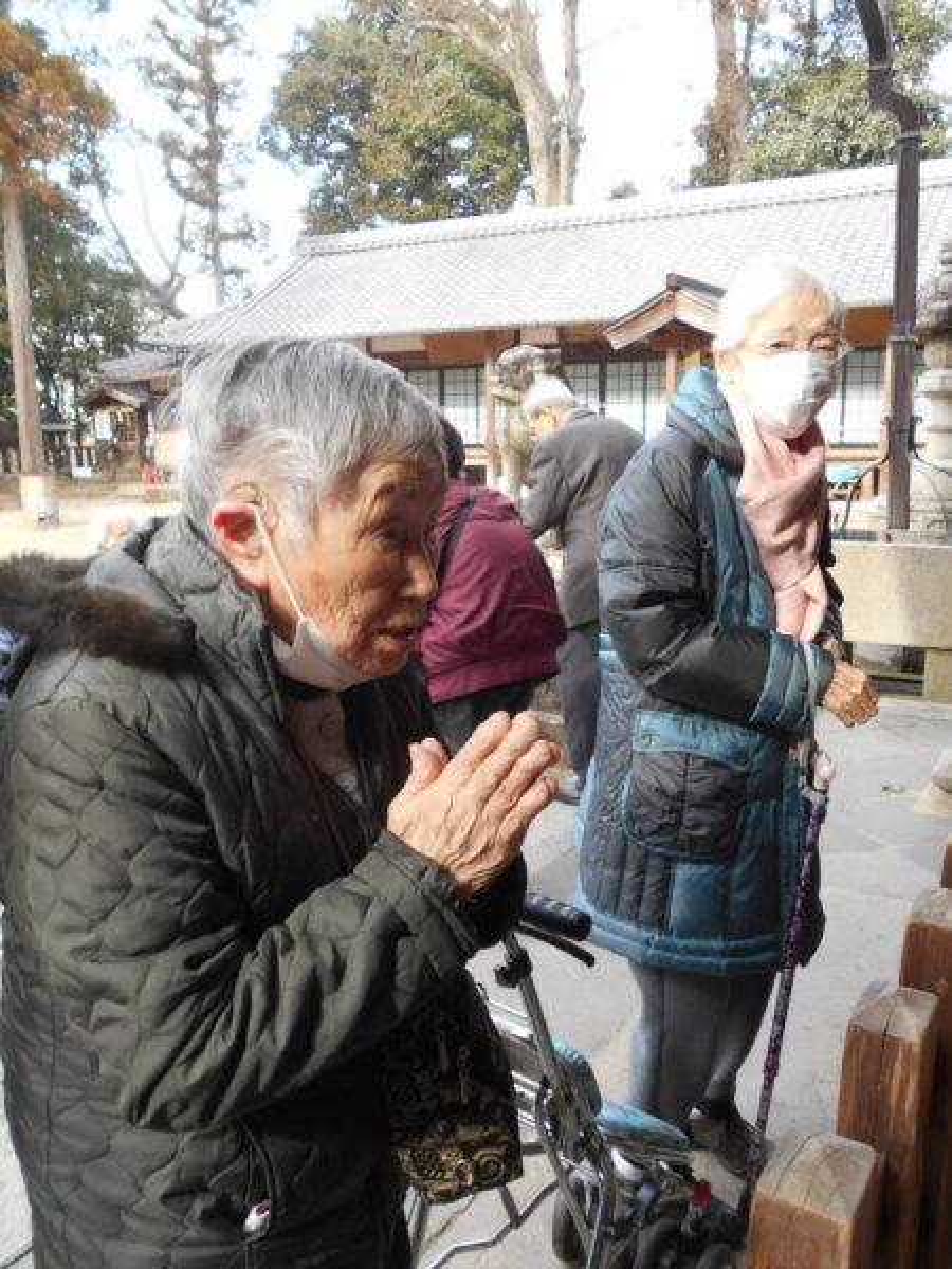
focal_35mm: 30
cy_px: 634
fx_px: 1100
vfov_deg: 60.0
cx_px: 476
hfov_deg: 46.8
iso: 80
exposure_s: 1/60
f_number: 3.4
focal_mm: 5.1
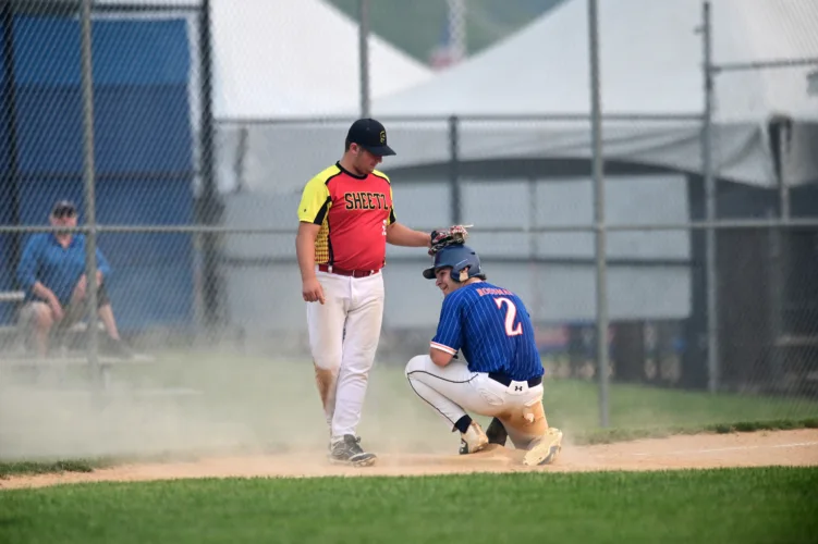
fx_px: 9084
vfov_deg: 3.4
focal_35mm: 400
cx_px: 409
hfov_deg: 5.2
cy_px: 272
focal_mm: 400
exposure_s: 1/2000
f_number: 4
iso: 200
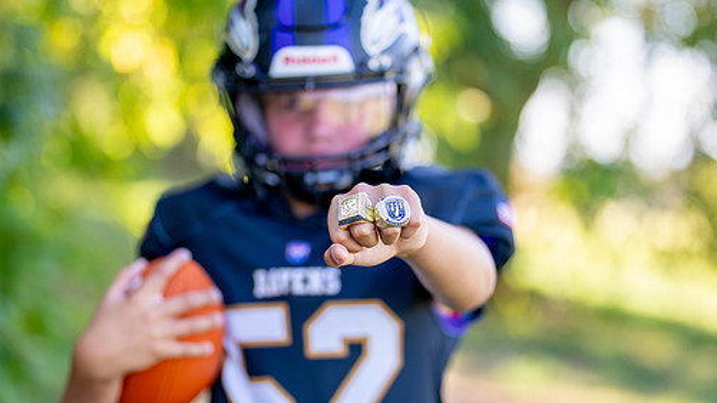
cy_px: 238
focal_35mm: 95
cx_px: 359
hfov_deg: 22.5
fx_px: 1806
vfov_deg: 12.7
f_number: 1.2
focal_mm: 50
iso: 100
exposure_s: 1/1000
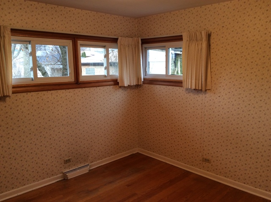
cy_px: 101
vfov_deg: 44.1
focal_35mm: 32
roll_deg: +1.5
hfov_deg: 56.9
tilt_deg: -9.7
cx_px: 136
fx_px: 250
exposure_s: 1/24
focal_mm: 3.3
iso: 50
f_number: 2.4
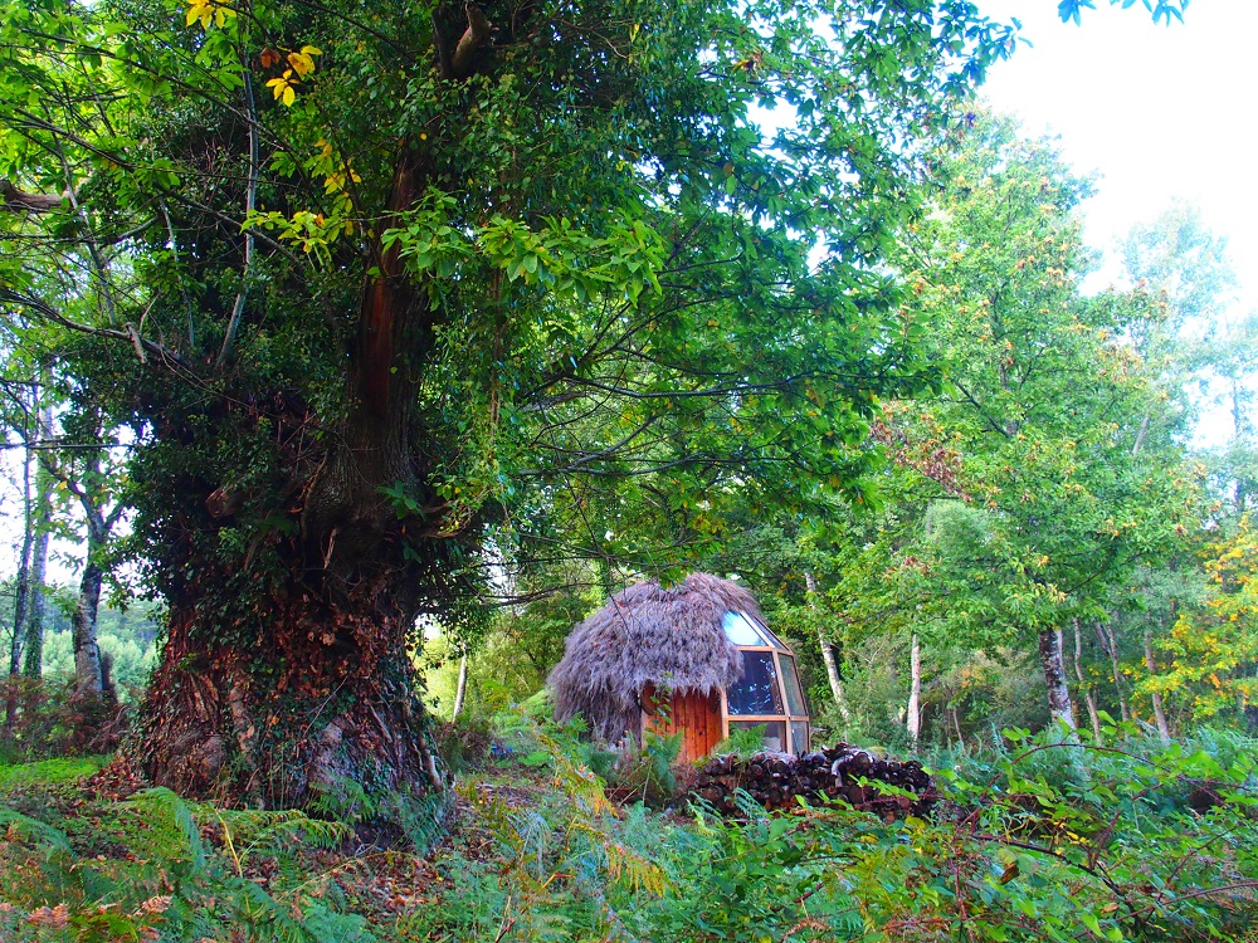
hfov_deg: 56.8
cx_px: 629
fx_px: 1163
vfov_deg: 44.2
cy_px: 472
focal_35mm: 32
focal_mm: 6.7
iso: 640
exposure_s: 1/160
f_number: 3.5
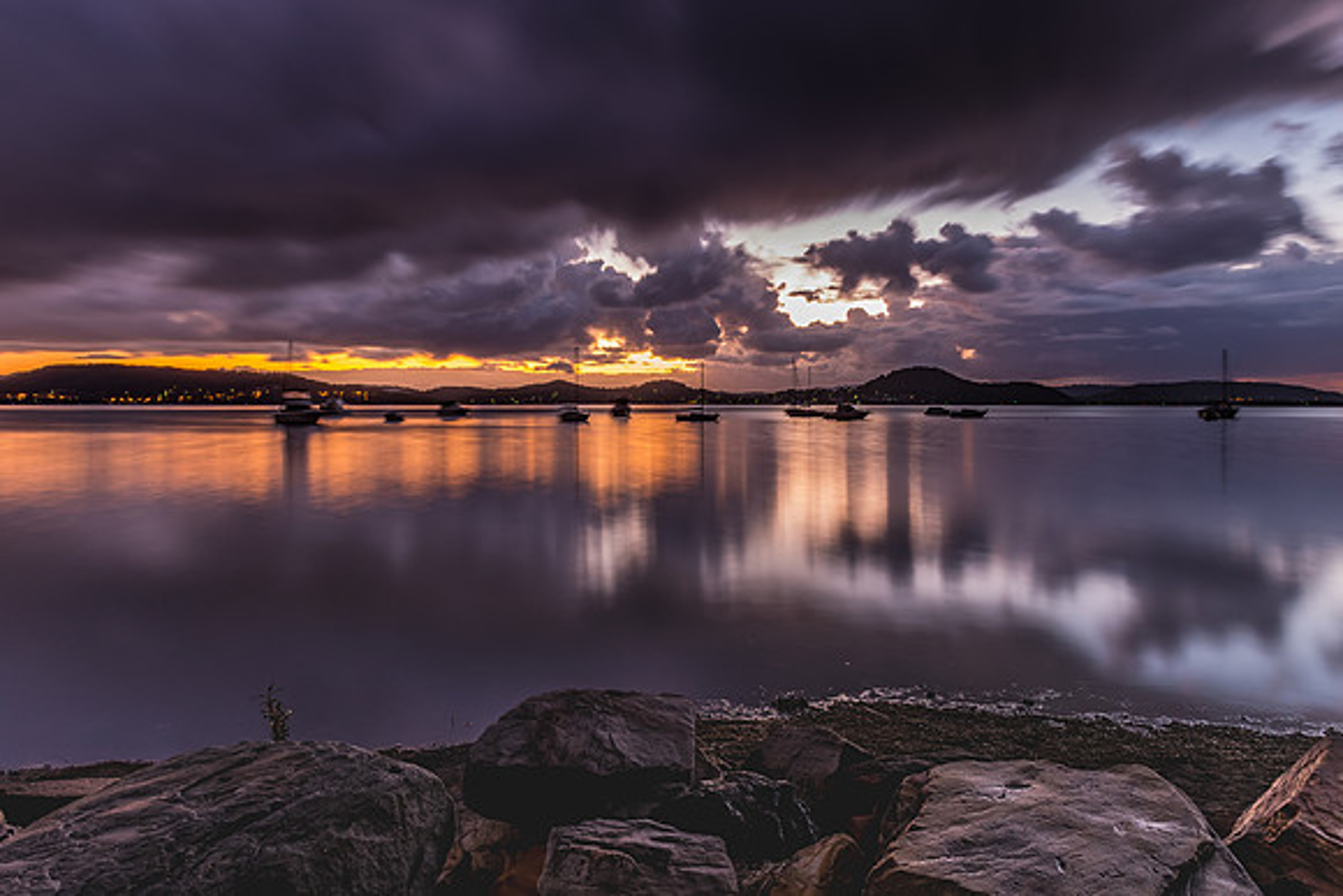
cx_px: 716
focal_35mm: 27
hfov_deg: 67.0
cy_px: 400
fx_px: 1014
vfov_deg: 47.6
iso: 50
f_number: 9
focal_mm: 16
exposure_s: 30
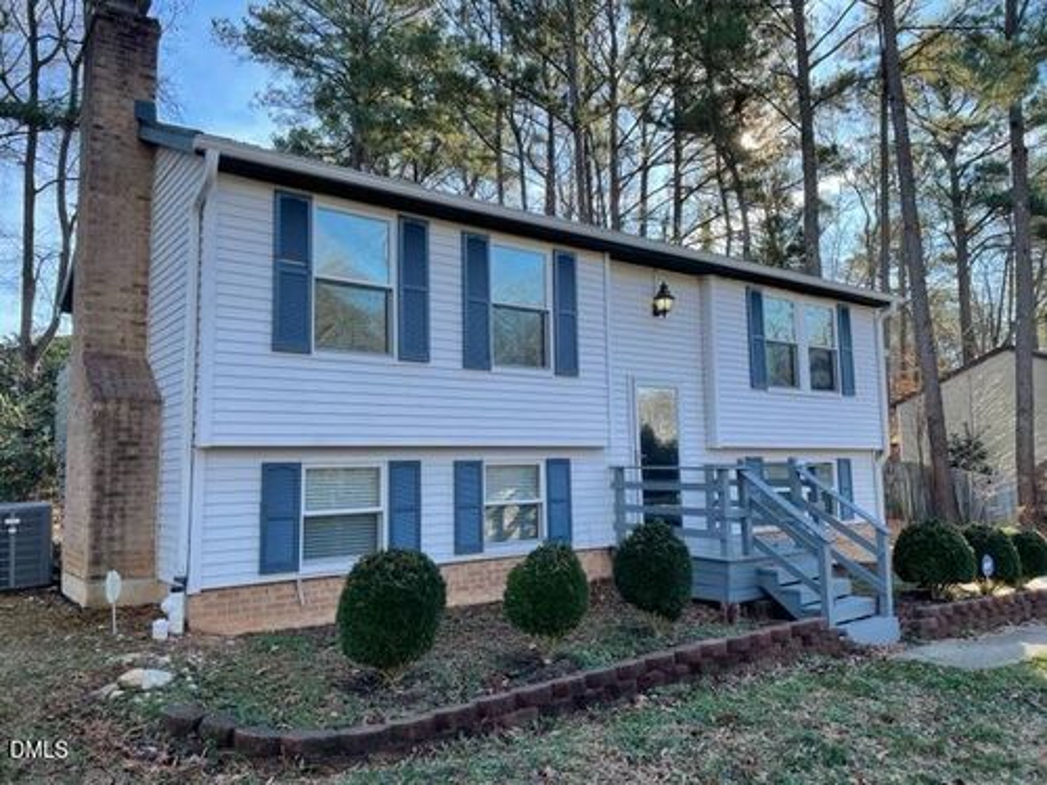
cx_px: 524
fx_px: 786
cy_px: 392
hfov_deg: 67.3
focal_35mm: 26
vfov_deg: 53.1
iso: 32
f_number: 1.6
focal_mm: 4.2
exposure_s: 1/600
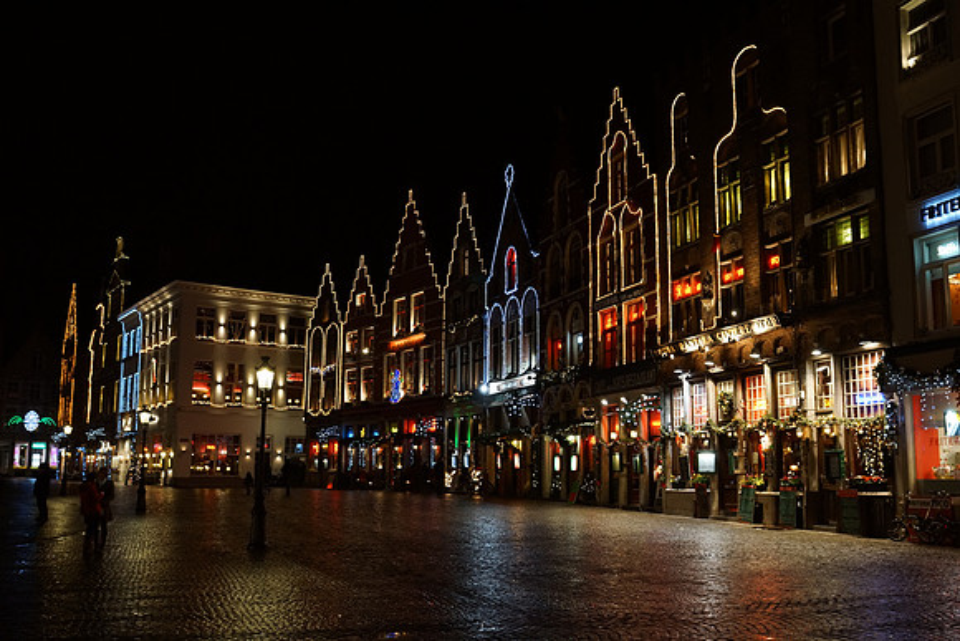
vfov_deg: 36.9
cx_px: 480
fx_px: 960
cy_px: 320
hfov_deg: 53.1
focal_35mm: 36
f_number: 4
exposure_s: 1/60
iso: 1250
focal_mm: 24
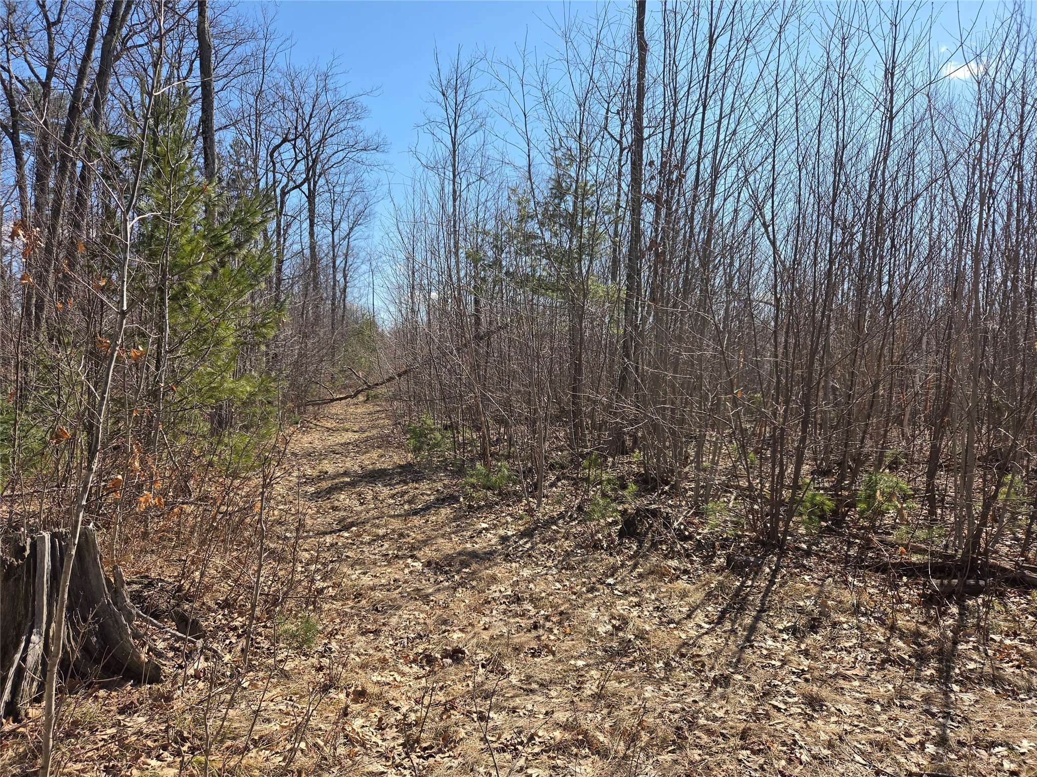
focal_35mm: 23
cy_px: 388
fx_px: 689
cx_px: 518
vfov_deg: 58.9
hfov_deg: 73.9
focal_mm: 5.4
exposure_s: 1/3345
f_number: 1.8
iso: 80
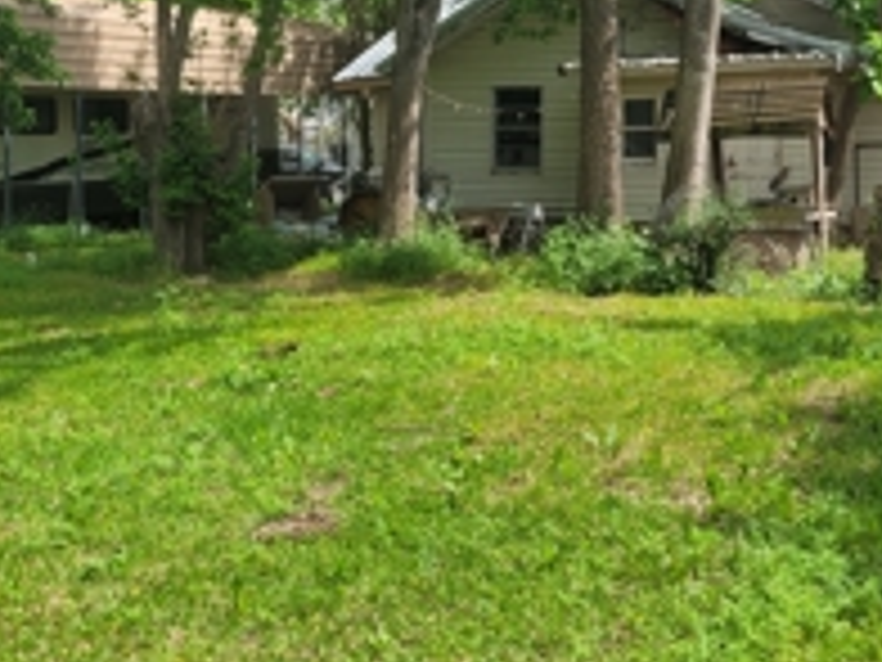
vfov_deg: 27.3
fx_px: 1350
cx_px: 526
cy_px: 216
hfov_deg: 36.0
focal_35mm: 53
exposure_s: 1/2010
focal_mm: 5.4
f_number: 1.8
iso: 40
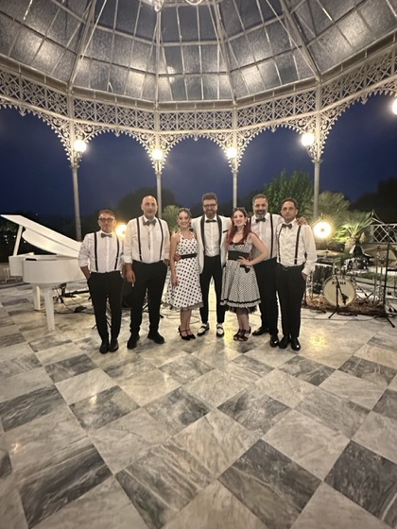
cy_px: 258
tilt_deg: -5.9
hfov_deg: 71.6
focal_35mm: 18
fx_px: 275
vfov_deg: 87.7
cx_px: 204
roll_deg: +0.3
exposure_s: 1/25
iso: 1000
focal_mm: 2.22
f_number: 2.2
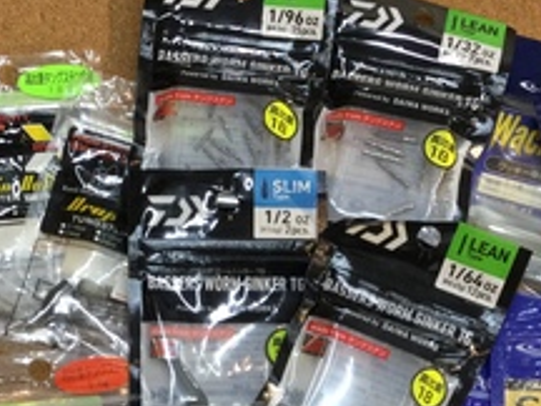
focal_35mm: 86
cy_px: 439
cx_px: 301
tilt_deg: -76.8
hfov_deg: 22.7
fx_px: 1344
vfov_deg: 16.7
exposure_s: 1/40
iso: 25
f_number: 2.4
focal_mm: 3.3
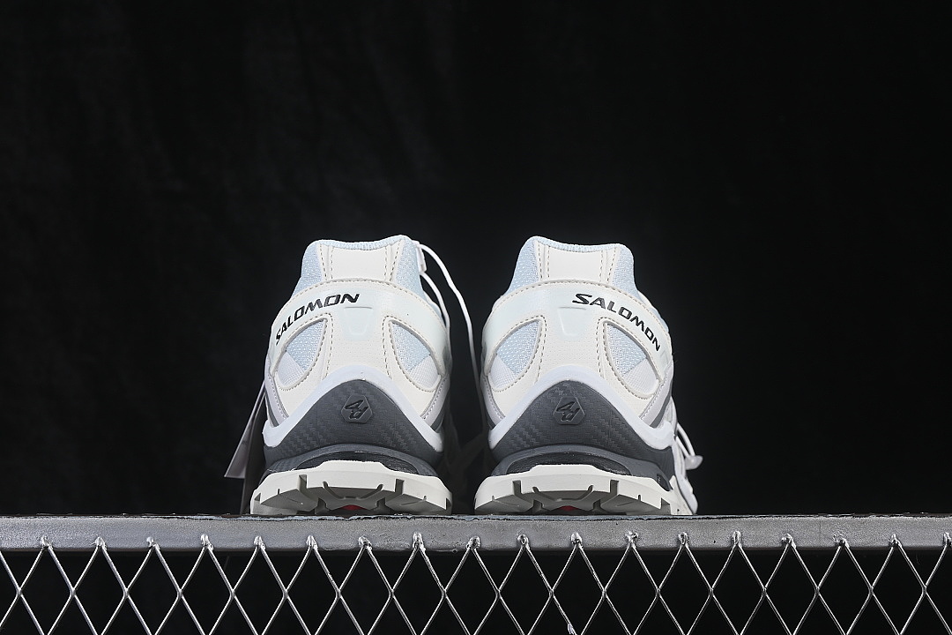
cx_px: 476
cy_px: 318
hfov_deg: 27.0
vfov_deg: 18.2
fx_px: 1983
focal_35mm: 75
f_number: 8
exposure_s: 1/80
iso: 160
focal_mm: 50
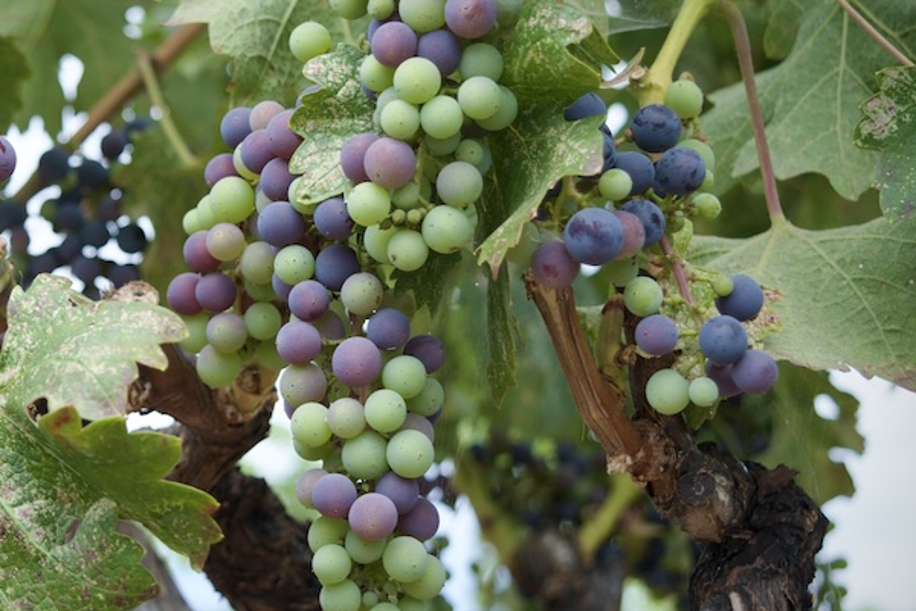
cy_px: 309
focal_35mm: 100
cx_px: 186
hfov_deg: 20.2
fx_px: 2544
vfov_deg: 13.7
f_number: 5
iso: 100
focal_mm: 40
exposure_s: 1/250
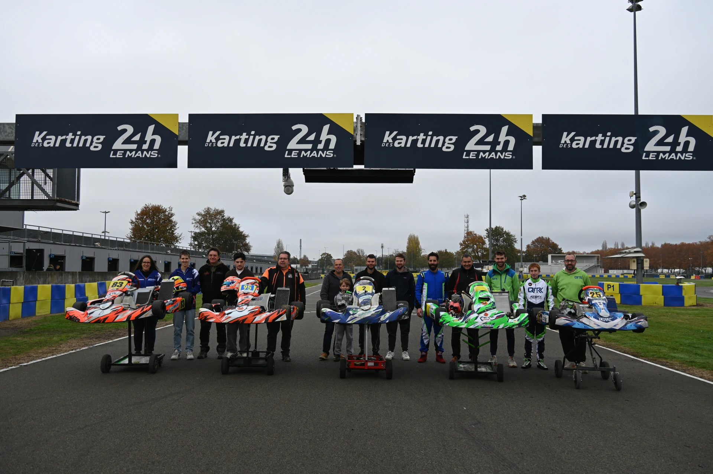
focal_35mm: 32
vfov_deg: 41.1
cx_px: 356
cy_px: 237
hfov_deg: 58.8
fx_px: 633
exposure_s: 1/250
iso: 110
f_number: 5.6
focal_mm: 32
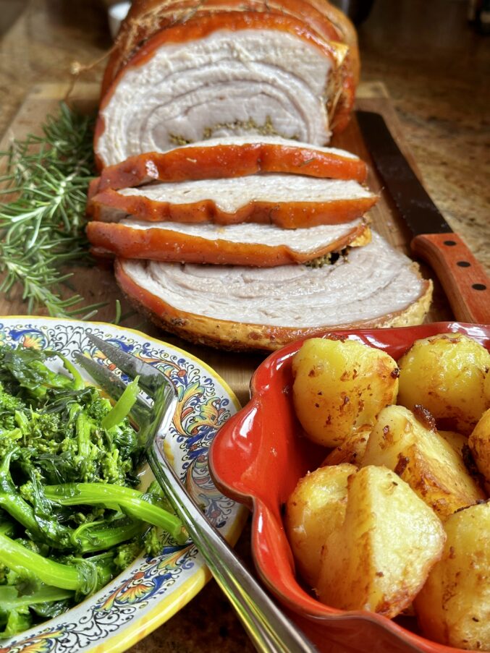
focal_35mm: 48
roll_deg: +0.7
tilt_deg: -31.4
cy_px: 326
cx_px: 245
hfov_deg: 30.3
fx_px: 906
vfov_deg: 39.7
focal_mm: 6.86
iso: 80
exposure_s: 1/121
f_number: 1.78
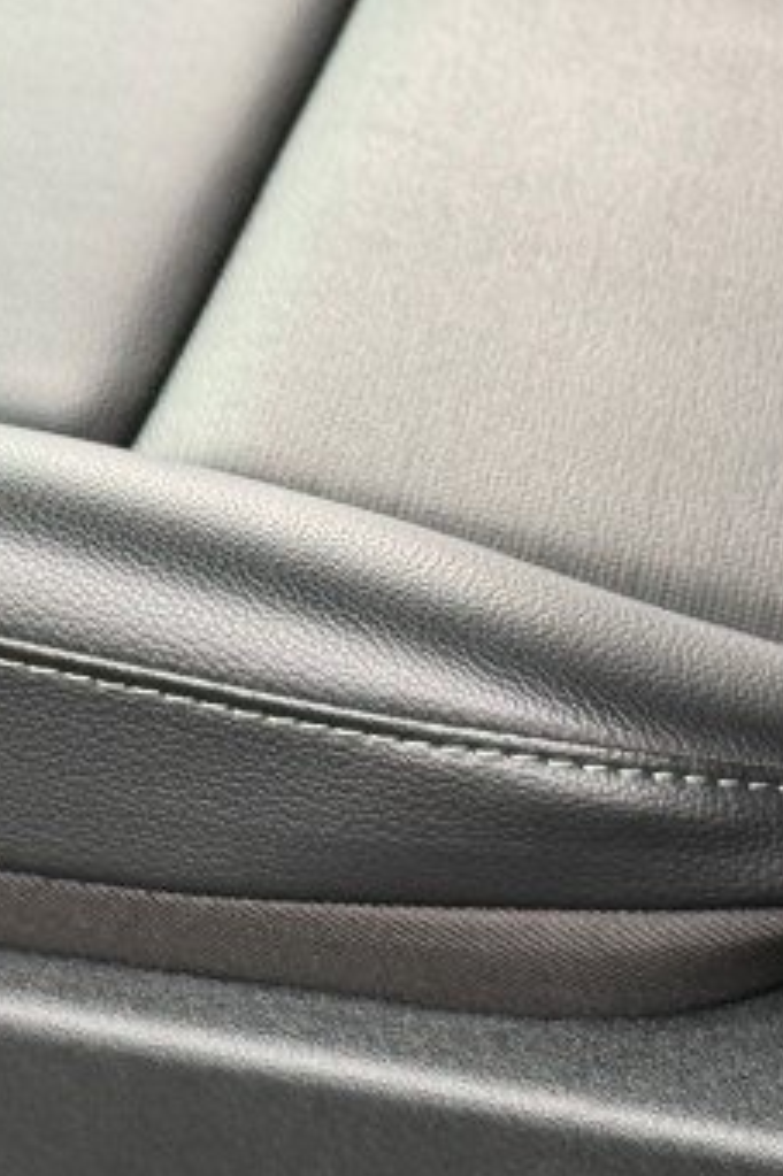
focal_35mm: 150
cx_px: 172
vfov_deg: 13.7
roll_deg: -0.2
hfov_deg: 9.1
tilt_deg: -28.4
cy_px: 604
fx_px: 4898
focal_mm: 6.76
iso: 100
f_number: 1.78
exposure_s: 1/72
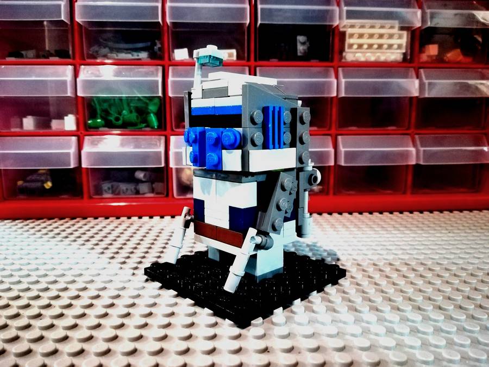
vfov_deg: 53.1
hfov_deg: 67.3
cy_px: 184
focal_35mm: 26
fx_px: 367
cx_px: 244
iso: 1250
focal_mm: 3.83
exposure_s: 1/14.3
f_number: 2.2
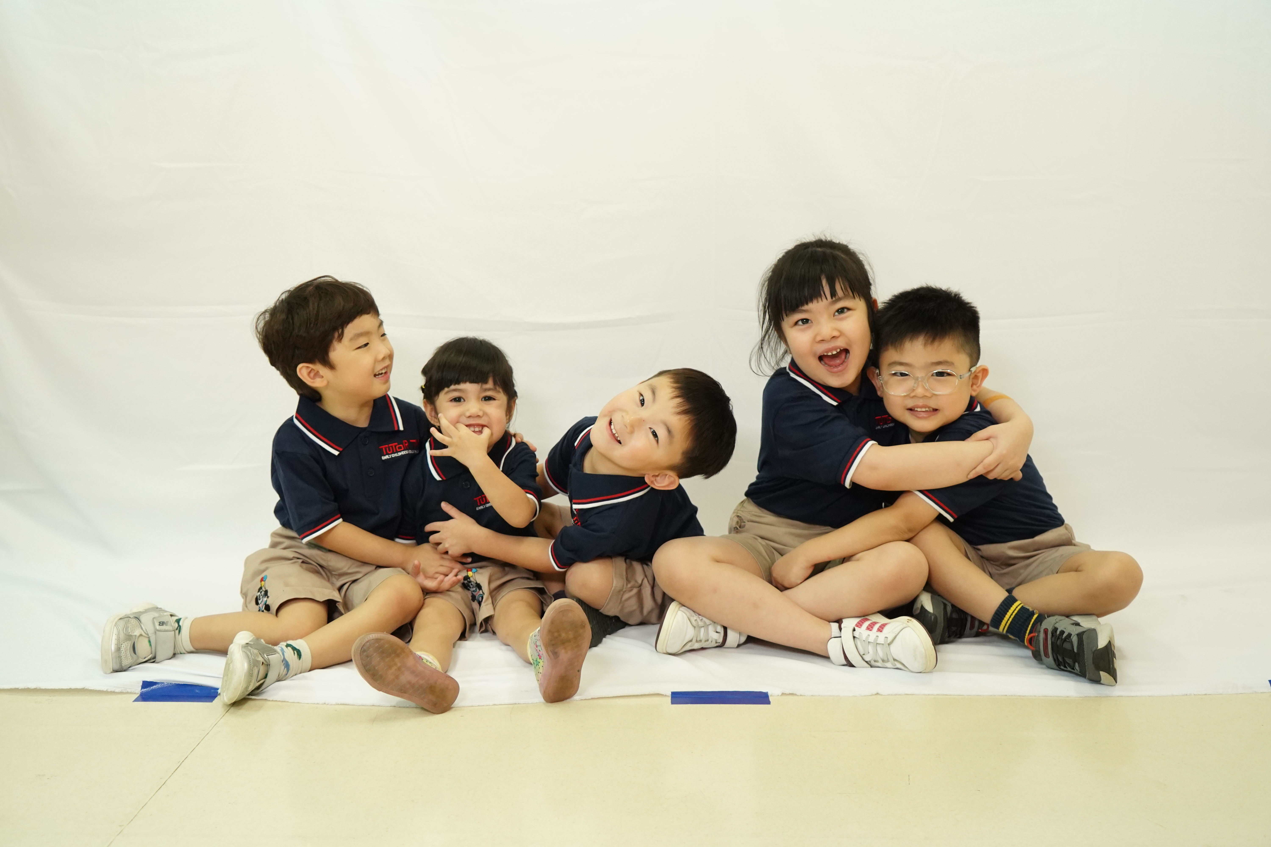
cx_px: 636
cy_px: 424
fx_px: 1271
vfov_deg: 36.9
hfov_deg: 53.1
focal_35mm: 36
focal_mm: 36
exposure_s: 1/200
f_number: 4
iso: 4000
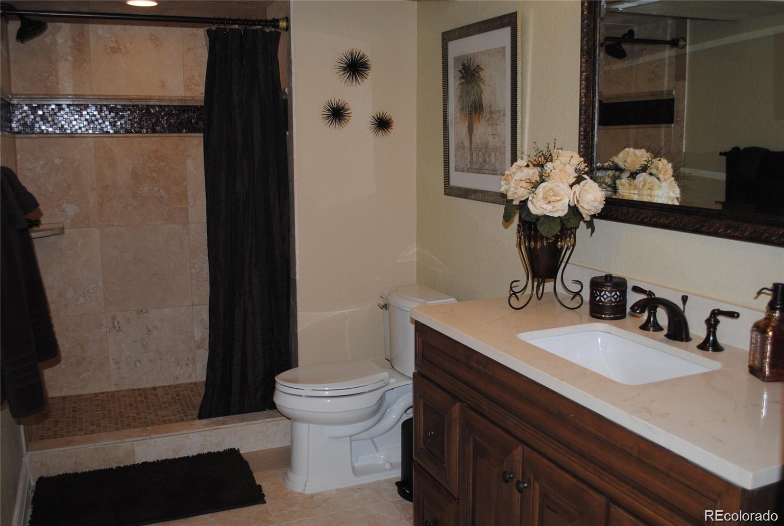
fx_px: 720
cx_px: 392
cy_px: 263
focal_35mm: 33
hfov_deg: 57.1
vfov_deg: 40.1
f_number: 3.8
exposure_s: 1/60
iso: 200
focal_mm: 22
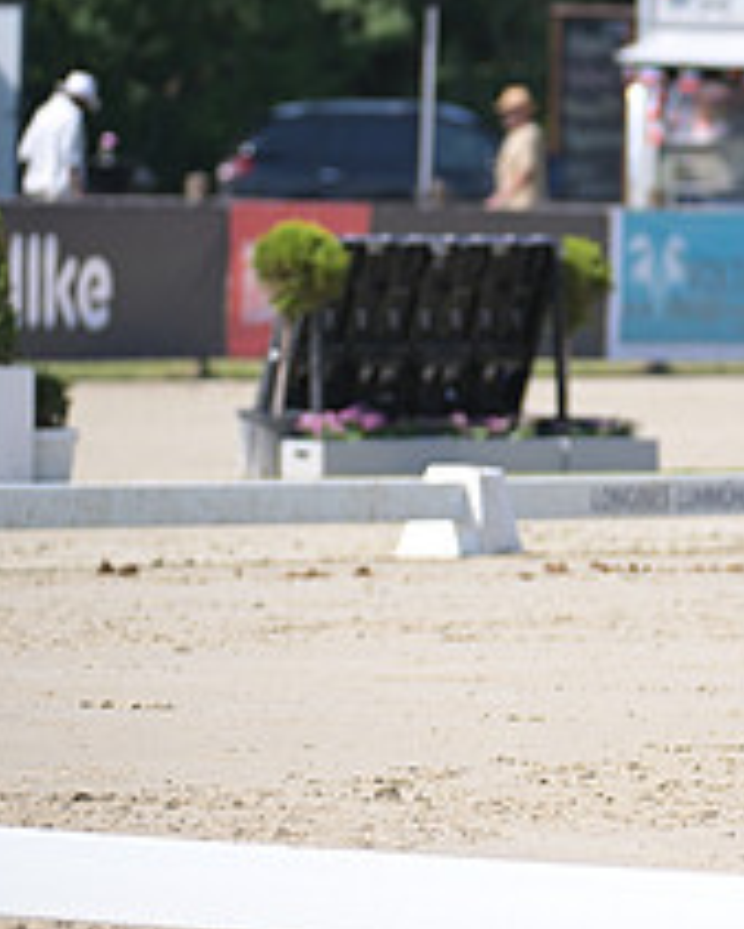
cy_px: 99
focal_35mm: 567
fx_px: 15595
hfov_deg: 2.7
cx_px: 1228
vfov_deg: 3.4
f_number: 5
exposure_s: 1/1250
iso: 320
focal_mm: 220
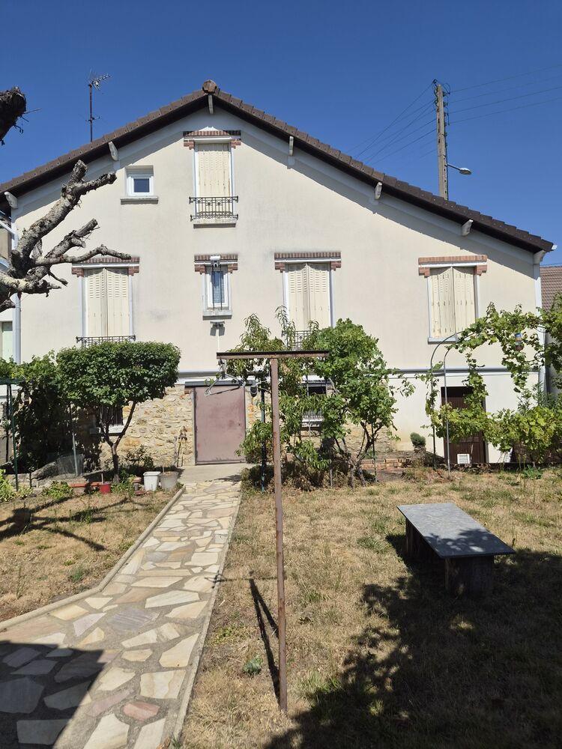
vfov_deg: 73.9
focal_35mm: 23
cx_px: 281
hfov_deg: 58.9
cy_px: 374
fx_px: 498
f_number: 1.8
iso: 80
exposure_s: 1/7696
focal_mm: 5.4
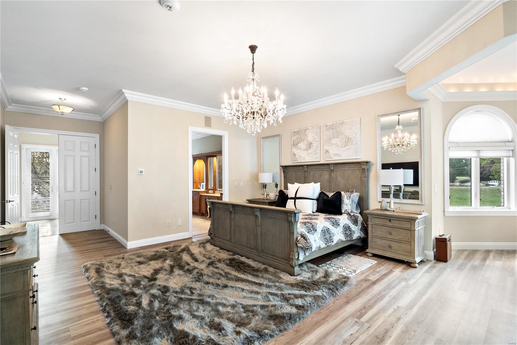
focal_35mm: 16
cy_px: 172
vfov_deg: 73.7
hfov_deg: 96.7
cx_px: 258
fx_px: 230
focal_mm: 8
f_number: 8
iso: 400
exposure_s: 1/30
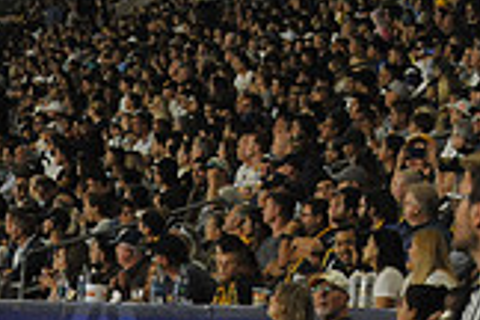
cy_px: -246
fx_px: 3920
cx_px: 714
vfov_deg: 4.6
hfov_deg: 6.9
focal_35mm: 294
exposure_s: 1/250
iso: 3200
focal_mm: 82
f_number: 8
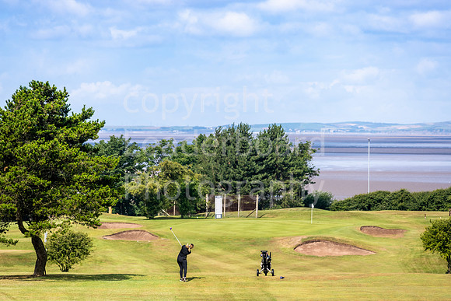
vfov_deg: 4.6
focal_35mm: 300
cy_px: 150
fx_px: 3759
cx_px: 226
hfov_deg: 6.9
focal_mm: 300
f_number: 6.3
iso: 250
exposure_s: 1/1600
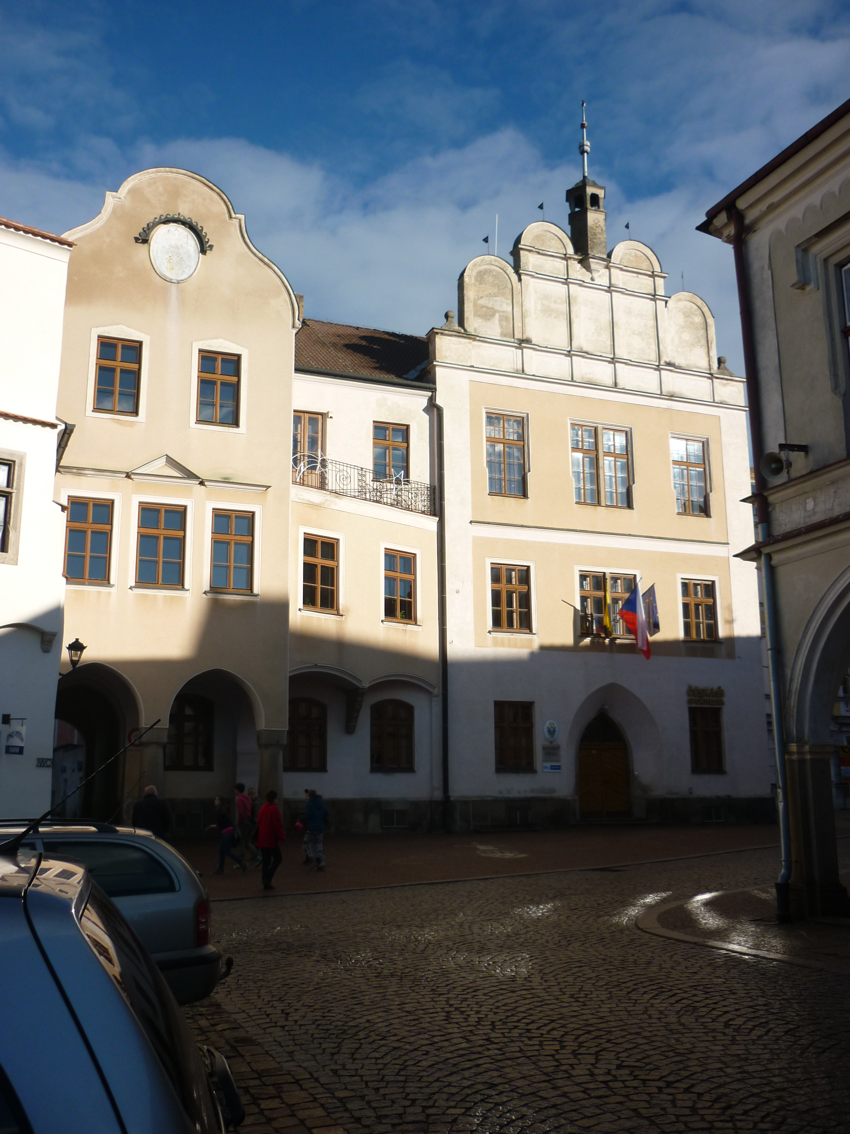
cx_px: 425
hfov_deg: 42.9
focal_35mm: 33
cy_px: 567
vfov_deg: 55.4
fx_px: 1080
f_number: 8
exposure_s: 1/200
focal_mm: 5.5
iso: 80
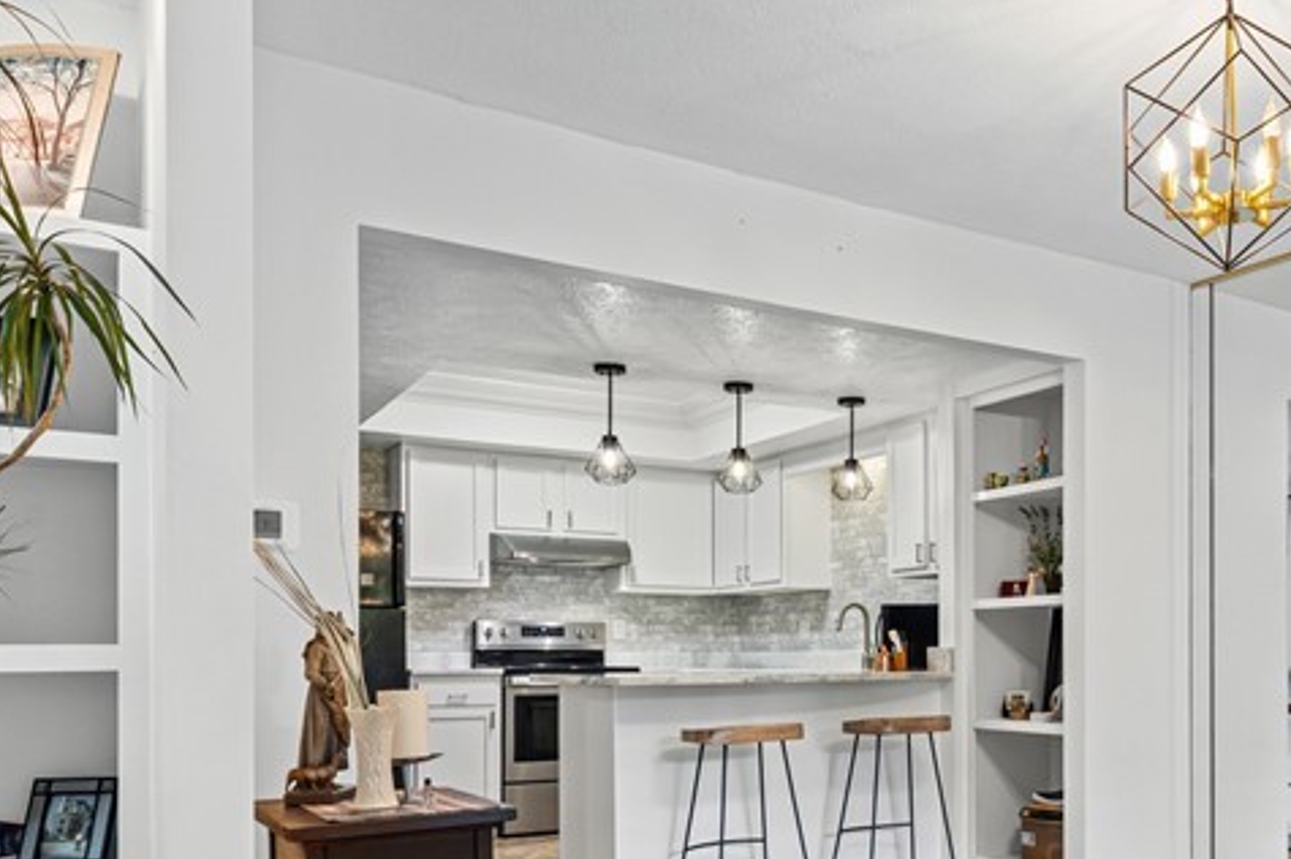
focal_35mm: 32
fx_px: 1147
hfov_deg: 55.9
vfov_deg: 39.4
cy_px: 692
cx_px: 968
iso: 250
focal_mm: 14
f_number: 9
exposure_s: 1/2.5
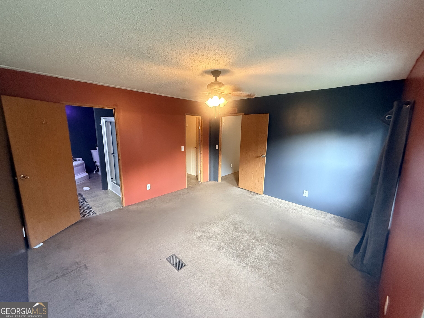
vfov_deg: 85.7
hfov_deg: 102.1
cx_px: 212
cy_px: 159
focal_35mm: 14
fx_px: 171
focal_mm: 2.22
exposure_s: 1/60
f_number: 2.2
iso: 800
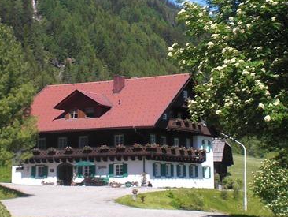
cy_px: 55
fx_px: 691
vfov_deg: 17.7
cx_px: 160
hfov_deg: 23.5
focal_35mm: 83
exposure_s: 1/200
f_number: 5.6
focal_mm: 6.3
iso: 64
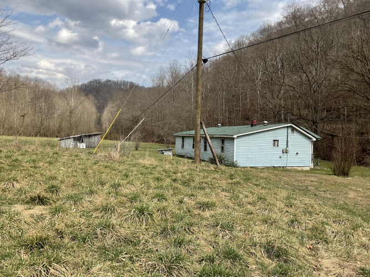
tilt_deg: +1.1
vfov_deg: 48.2
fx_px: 310
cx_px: 185
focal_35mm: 29
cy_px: 138
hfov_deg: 61.7
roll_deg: -1.5
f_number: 1.8
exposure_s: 1/1490
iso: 16
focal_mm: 3
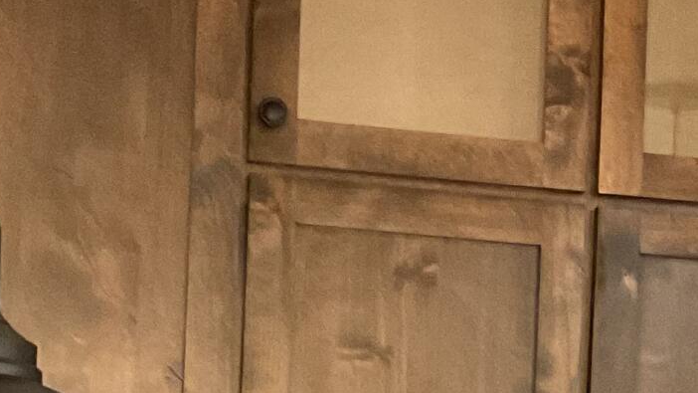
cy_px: 590
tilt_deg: +0.0
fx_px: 2499
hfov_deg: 15.3
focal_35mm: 135
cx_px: 840
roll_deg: -2.4
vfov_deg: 8.8
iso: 250
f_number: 1.8
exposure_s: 1/60
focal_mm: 3
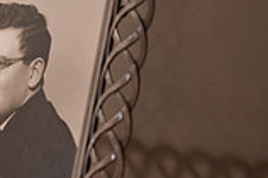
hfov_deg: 6.3
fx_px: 2402
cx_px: -67
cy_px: 110
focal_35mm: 323
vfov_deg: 4.2
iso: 320
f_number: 1.8
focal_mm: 85
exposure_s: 1/160
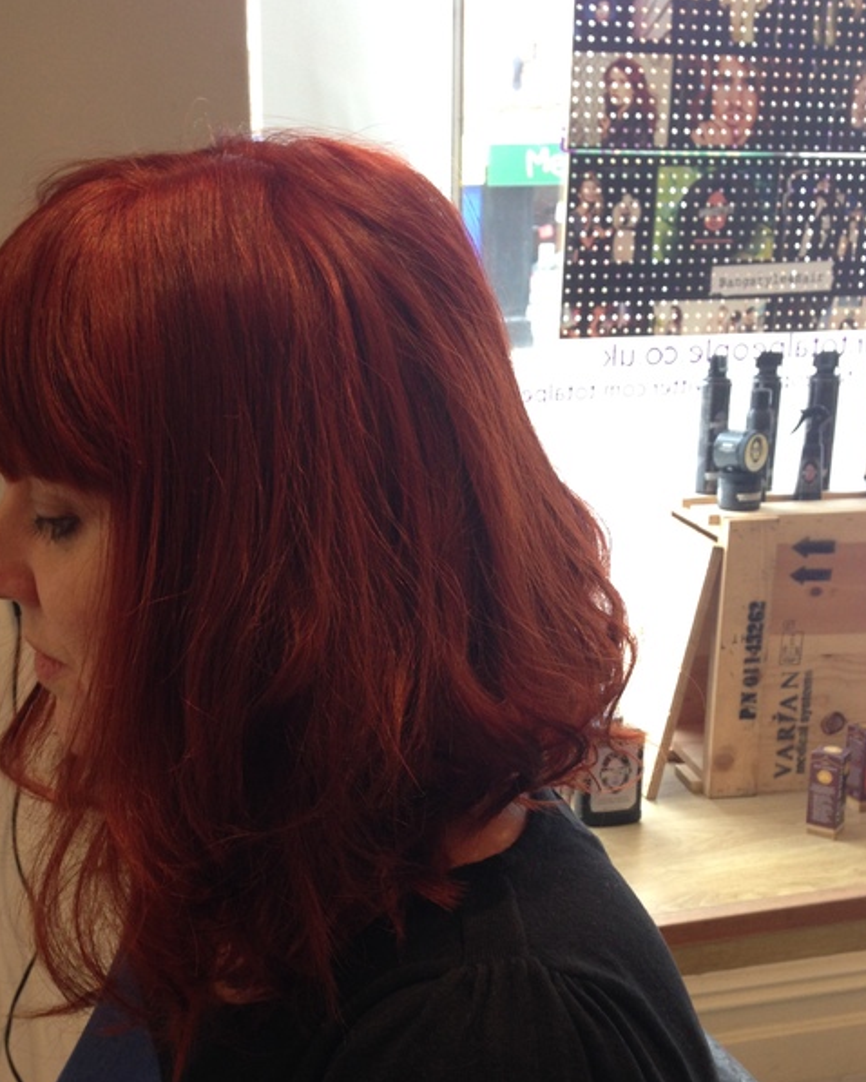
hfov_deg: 32.6
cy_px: 682
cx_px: 339
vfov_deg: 40.0
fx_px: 1473
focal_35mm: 46
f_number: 2.4
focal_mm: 4.12
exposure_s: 1/20
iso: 80
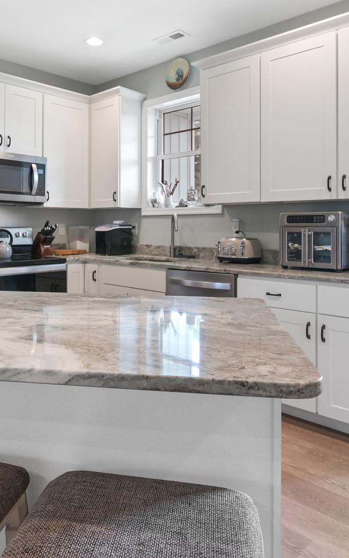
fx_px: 426
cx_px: 151
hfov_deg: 44.4
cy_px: 239
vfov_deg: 66.1
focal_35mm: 28
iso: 200
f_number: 5
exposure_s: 1/160
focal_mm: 14
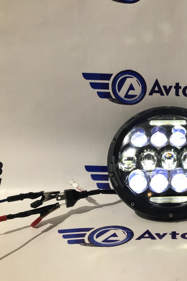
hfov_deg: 32.2
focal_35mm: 39
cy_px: 141
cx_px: 175
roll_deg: -2.3
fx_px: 304
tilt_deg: -11.5
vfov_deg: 49.6
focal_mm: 3.99
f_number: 1.8
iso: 32
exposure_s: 1/100
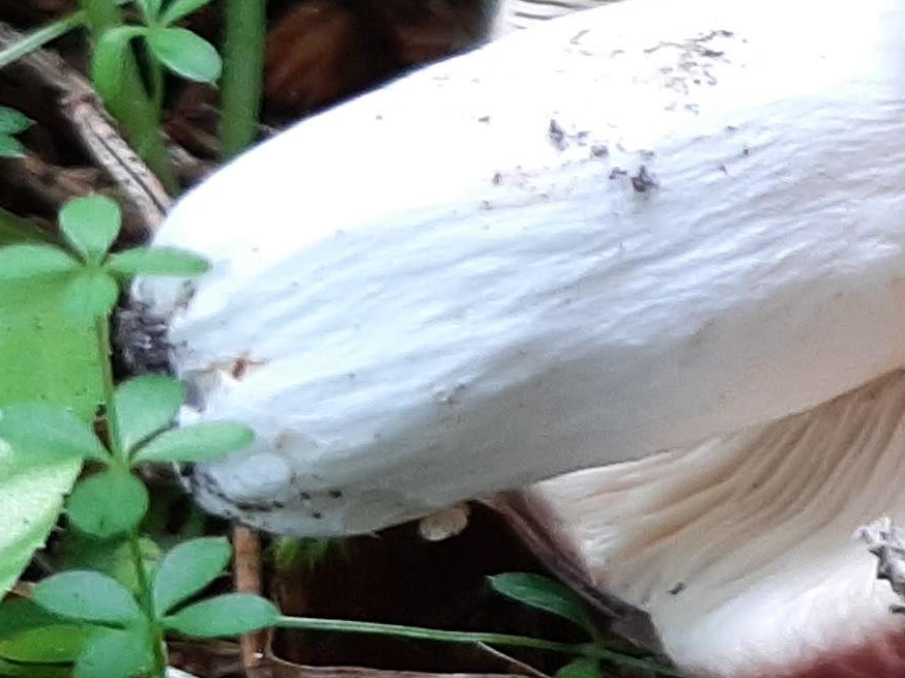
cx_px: 1645
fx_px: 3136
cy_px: 118
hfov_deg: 14.4
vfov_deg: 12.3
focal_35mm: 120
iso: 80
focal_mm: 3.93
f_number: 1.7
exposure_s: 1/50
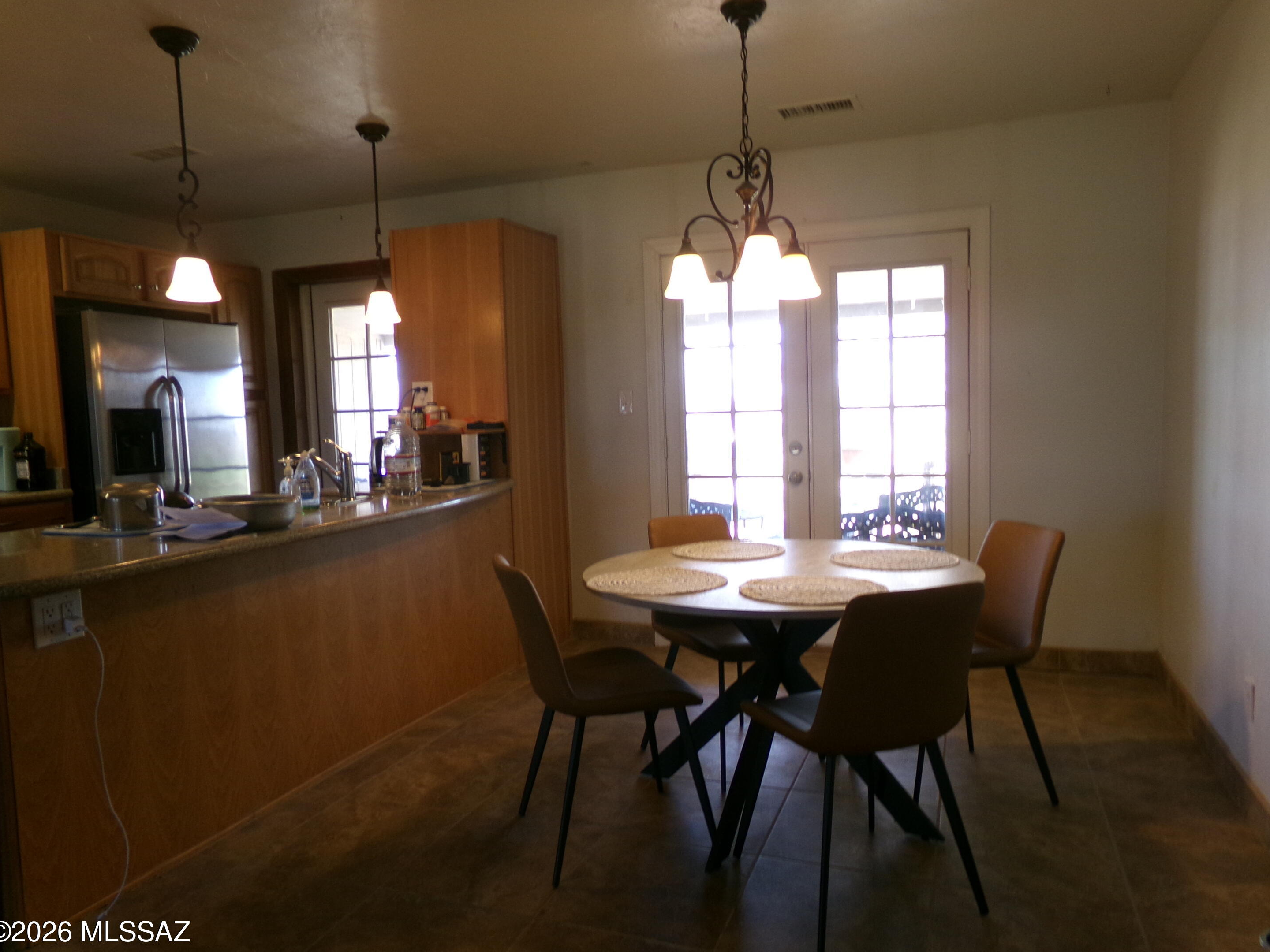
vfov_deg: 54.9
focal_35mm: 25
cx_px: 649
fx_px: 917
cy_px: 481
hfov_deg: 69.4
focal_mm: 4.3
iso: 185
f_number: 3.7
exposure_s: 1/34
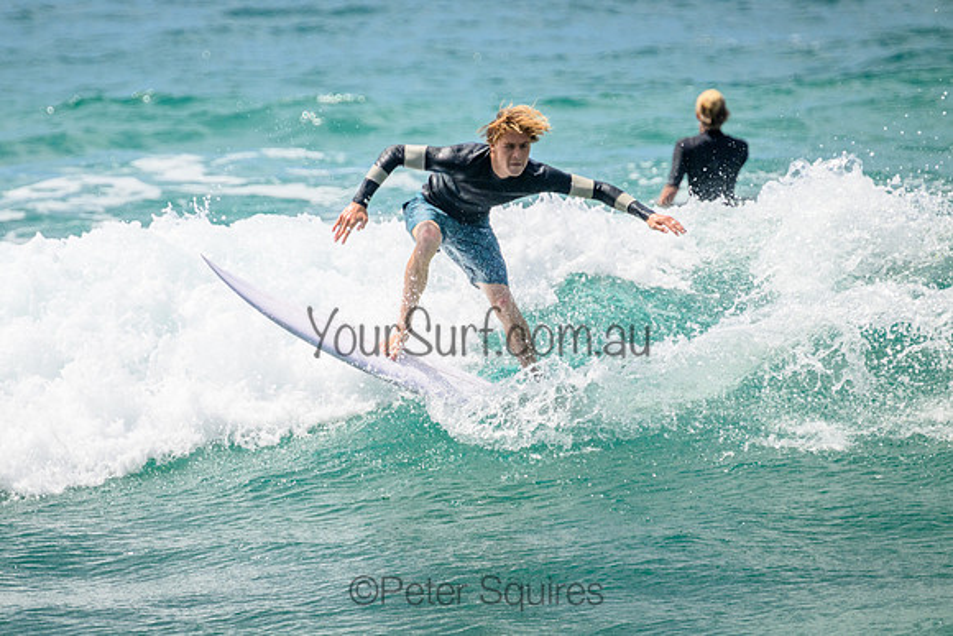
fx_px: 25045
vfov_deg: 1.5
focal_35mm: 946
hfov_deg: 2.2
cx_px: 390
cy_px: 376
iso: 640
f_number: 11
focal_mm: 800
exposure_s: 1/2000
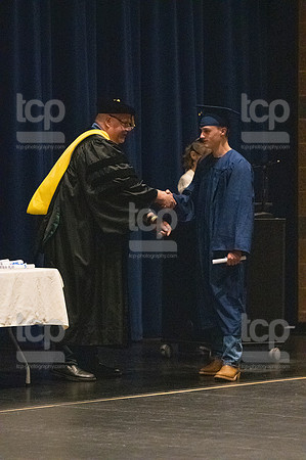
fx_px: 2581
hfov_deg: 6.8
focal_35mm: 202
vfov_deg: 10.2
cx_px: 153
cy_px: 230
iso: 10000
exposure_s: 1/400
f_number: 3.2
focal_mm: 135
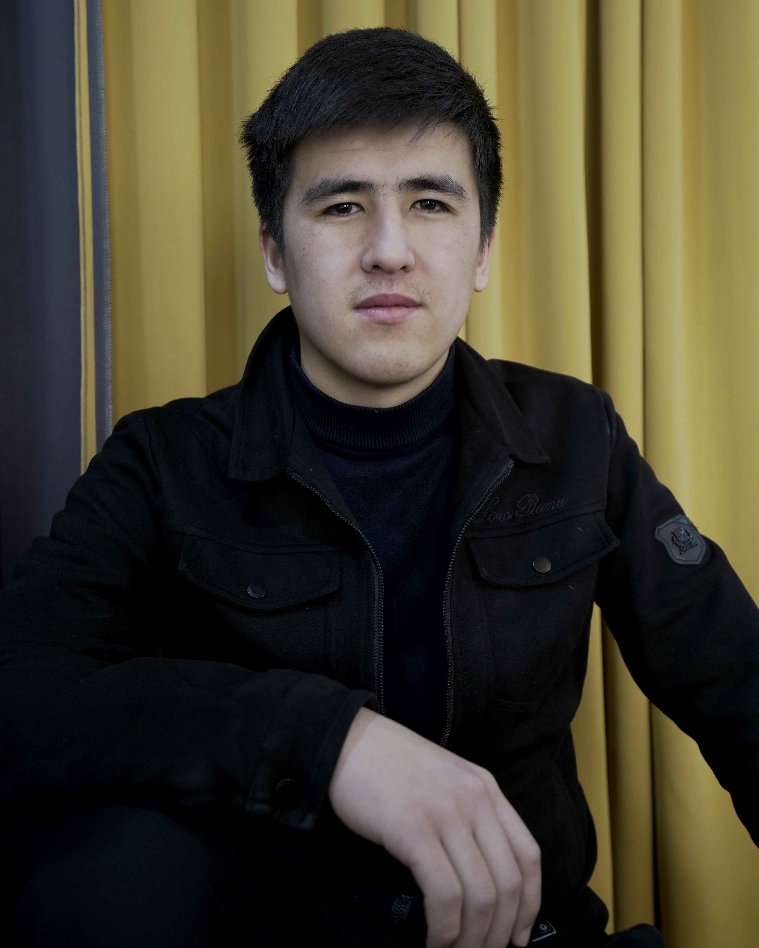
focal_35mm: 40
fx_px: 1123
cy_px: 442
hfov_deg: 37.3
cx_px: 378
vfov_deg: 45.8
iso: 1250
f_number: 4
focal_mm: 35
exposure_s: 1/50
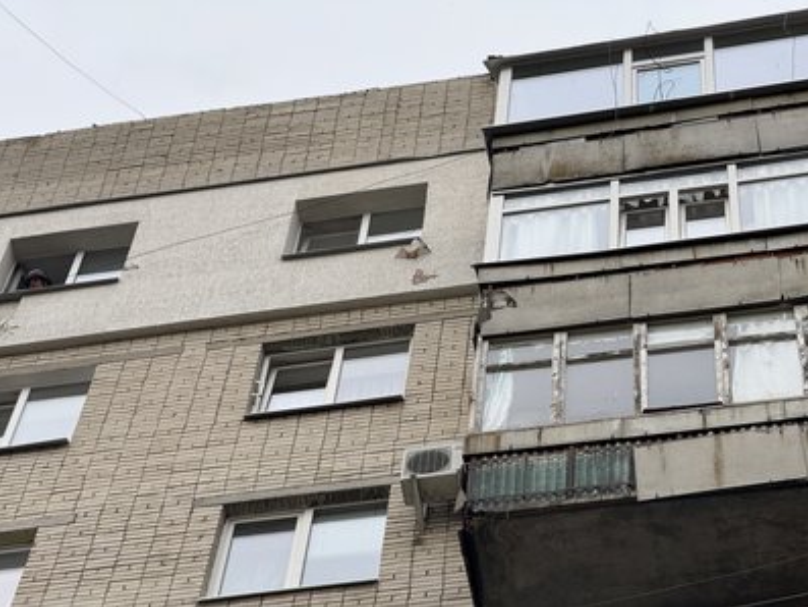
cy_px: 304
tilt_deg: +64.0
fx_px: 2825
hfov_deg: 16.3
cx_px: 405
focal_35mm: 121
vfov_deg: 12.3
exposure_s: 1/121
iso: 50
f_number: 2.8
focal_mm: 15.66
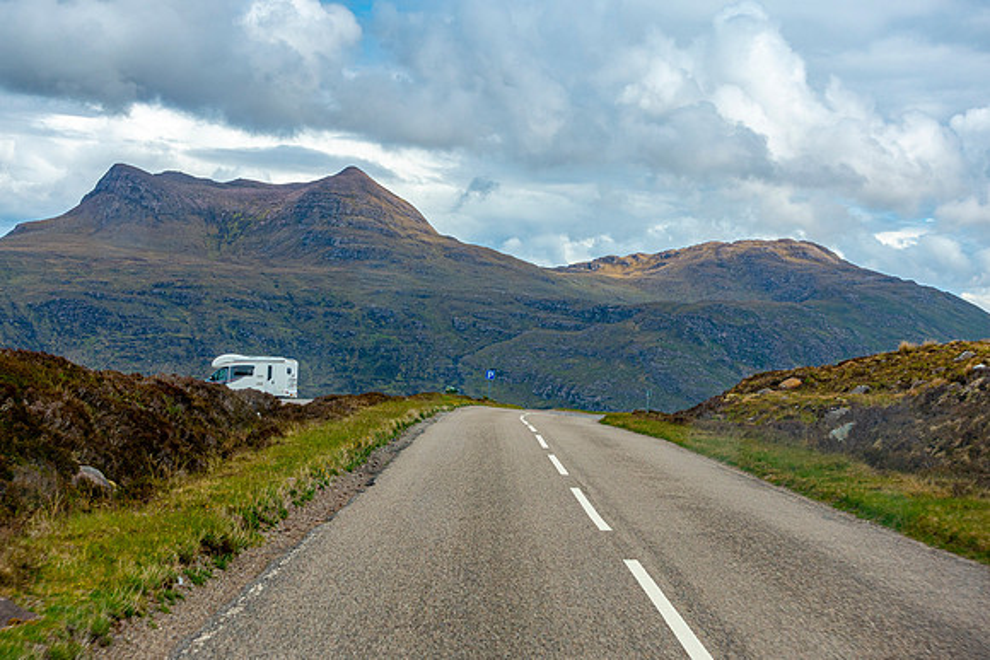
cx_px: 495
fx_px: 1925
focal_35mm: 70
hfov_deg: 28.8
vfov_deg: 19.5
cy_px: 330
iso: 125
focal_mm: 25.7
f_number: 7.1
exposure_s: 1/250
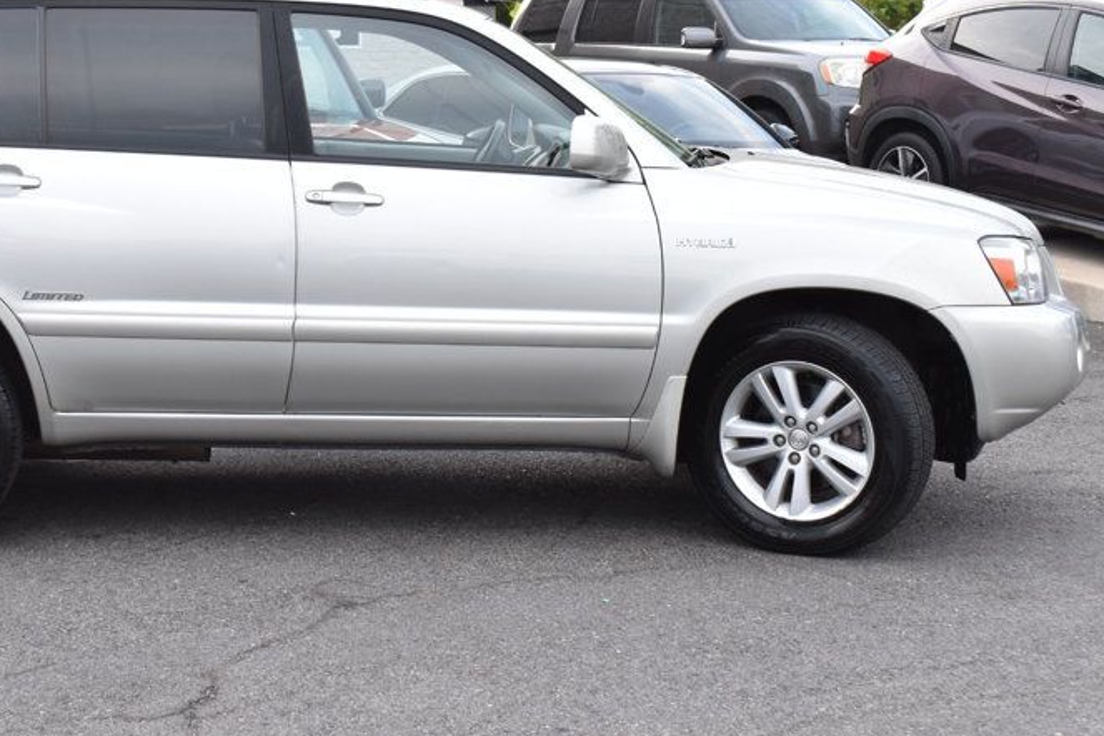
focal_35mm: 72
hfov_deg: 27.9
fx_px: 2201
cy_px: 260
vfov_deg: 18.9
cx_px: 308
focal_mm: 31
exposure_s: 1/160
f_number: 8
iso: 400
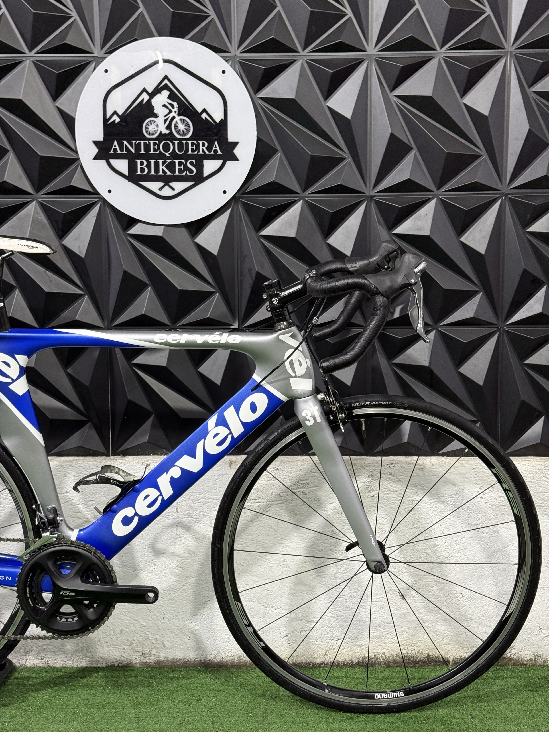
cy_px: 366
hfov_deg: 30.3
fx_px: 1015
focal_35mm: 48
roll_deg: +0.0
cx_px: 274
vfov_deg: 39.7
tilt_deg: -6.2
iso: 160
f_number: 1.78
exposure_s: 1/60
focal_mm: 6.76
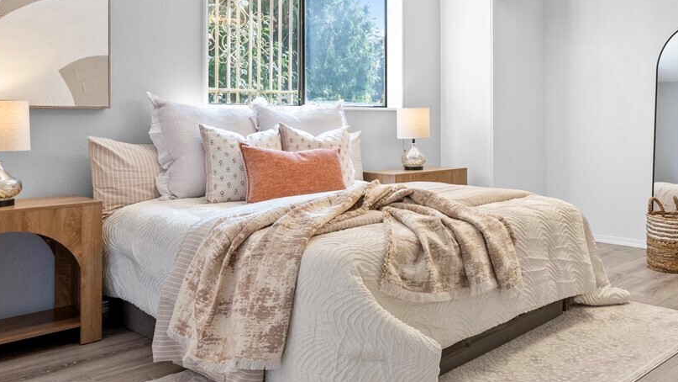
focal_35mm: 33
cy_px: 120
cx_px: 543
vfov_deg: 35.2
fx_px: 593
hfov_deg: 55.3
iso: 250
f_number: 8
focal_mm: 15
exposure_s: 1/6
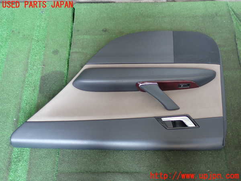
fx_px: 251
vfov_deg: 39.7
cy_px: 90
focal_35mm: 36
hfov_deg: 51.4
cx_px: 120
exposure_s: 1/40
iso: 200
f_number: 2.5
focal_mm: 6.37
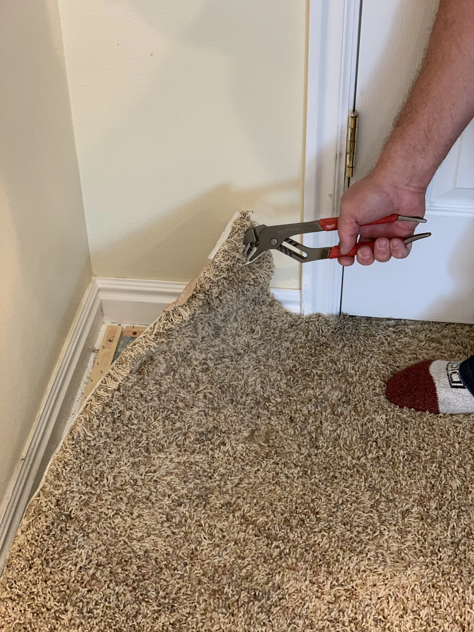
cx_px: 237
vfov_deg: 36.8
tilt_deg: -38.6
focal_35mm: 52
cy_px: 316
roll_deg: +0.1
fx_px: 949
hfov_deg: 28.0
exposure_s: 1/60
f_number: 2.4
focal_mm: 6
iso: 200
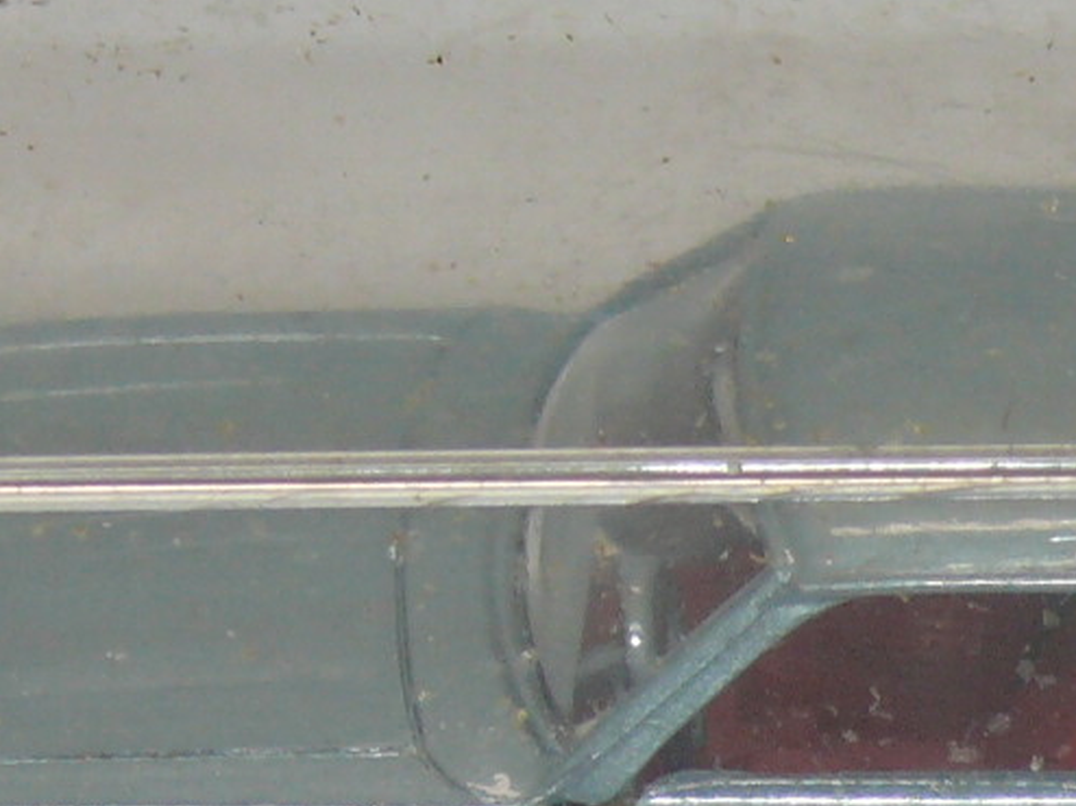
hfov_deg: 6.4
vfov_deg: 4.8
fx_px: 9569
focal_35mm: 308
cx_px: 869
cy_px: 503
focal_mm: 13
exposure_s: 1/30
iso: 100
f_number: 4
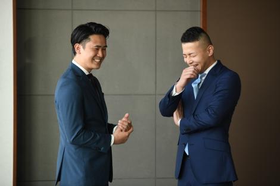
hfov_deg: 14.2
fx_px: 1127
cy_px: 93
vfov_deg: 9.5
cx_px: 140
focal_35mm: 145
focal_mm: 145
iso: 640
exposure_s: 1/320
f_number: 4.5
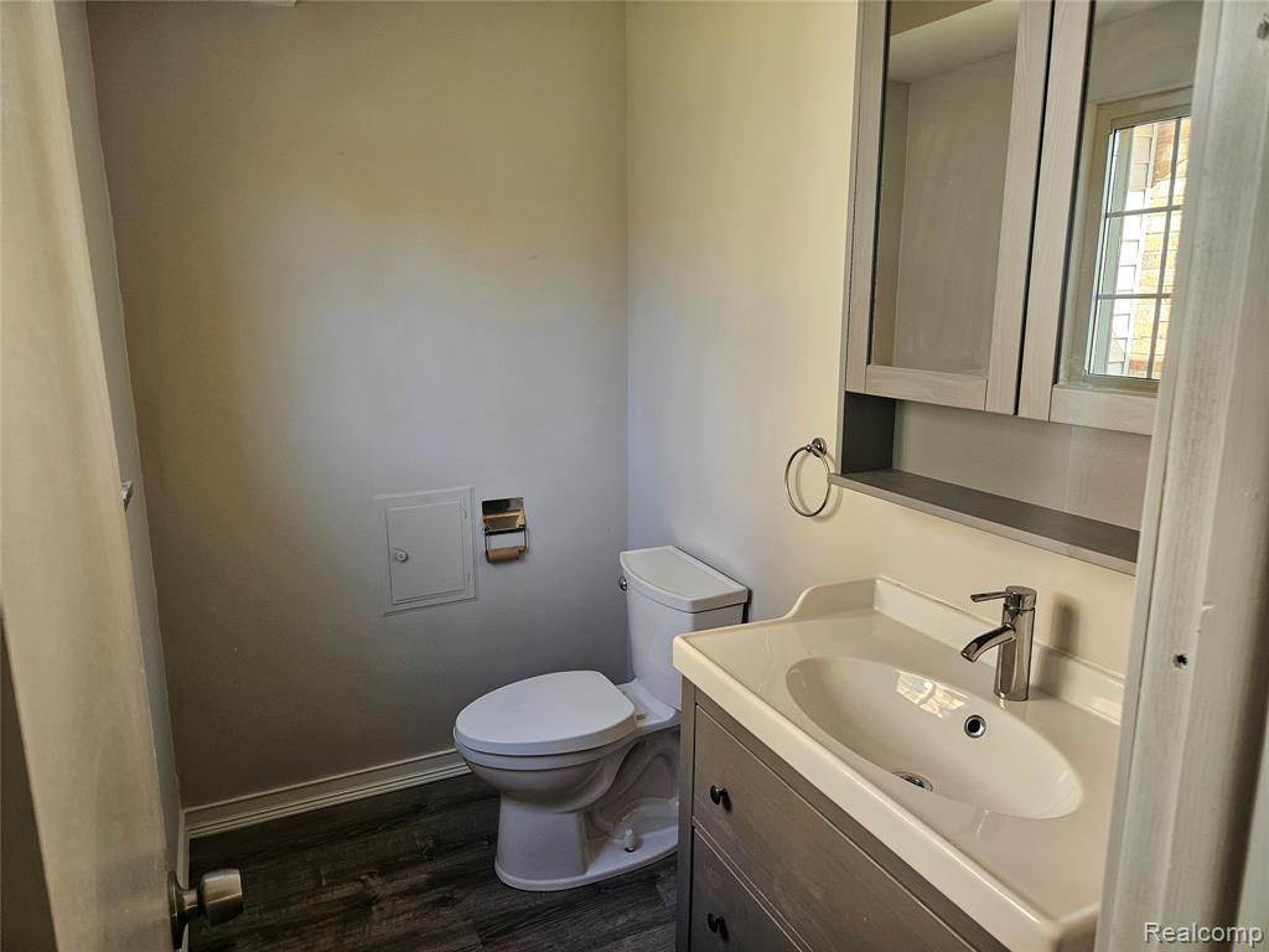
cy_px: 476
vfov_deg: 58.9
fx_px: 843
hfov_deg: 73.9
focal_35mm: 23
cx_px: 634
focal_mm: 5.4
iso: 160
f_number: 1.8
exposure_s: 1/120
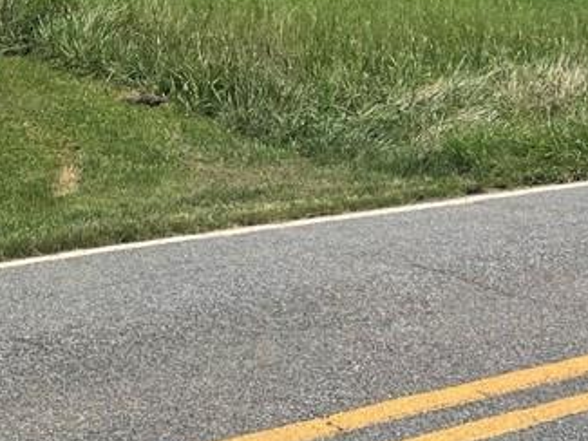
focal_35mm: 82
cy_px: -150
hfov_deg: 23.2
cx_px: 54
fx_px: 1393
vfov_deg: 16.9
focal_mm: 4.2
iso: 32
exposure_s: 1/5051
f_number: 1.6
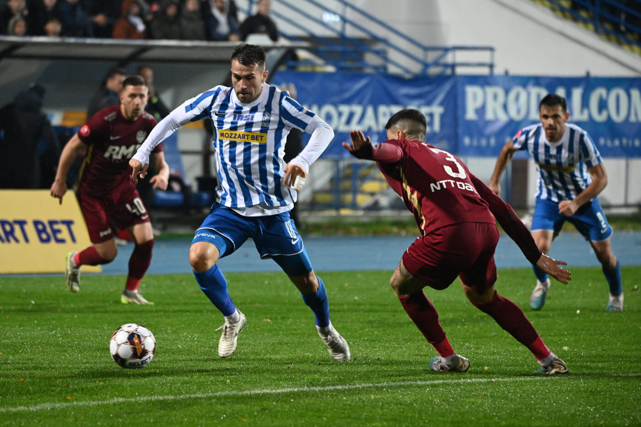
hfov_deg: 7.6
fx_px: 4807
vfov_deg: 5.1
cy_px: 214
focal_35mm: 270
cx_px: 320
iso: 4000
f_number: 5.6
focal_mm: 270
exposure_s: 1/500
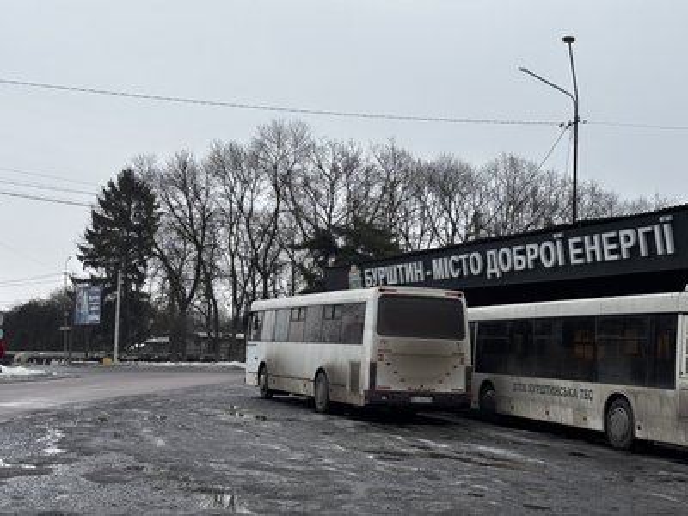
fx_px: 1034
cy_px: 258
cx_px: 344
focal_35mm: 52
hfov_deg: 36.8
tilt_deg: +4.7
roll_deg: -2.7
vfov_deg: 28.0
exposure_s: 1/736
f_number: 1.6
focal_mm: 5.96
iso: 32
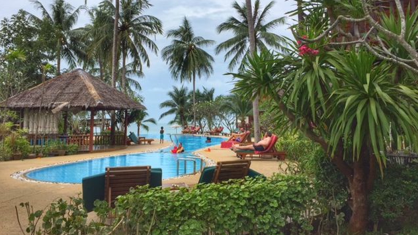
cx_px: 210
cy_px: 83
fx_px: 355
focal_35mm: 32
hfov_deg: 61.0
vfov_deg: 36.4
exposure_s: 1/2825
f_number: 2.2
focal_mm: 4.15
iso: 32
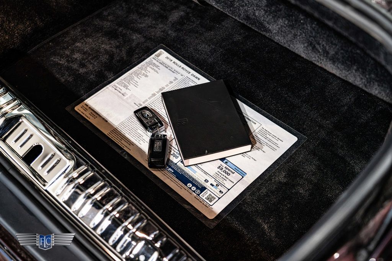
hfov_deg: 41.1
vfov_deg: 28.1
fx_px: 523
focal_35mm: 48
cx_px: 196
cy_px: 130
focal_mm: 48
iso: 1250
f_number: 4
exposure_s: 1/40
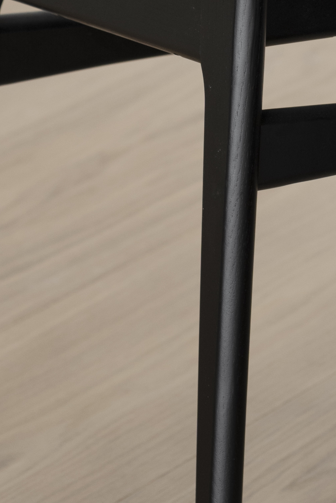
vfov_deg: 4.4
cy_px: -462
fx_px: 6466
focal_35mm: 462
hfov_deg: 3.0
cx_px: 476
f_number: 4
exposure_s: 1/6
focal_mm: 85
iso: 125
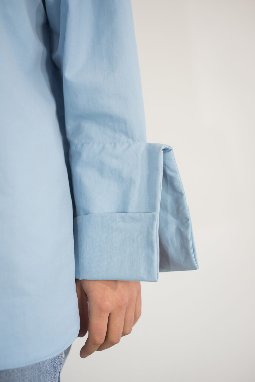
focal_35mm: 50
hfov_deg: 27.0
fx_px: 531
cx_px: 128
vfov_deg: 39.6
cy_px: 191
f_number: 2.8
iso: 400
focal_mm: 50
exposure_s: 1/80
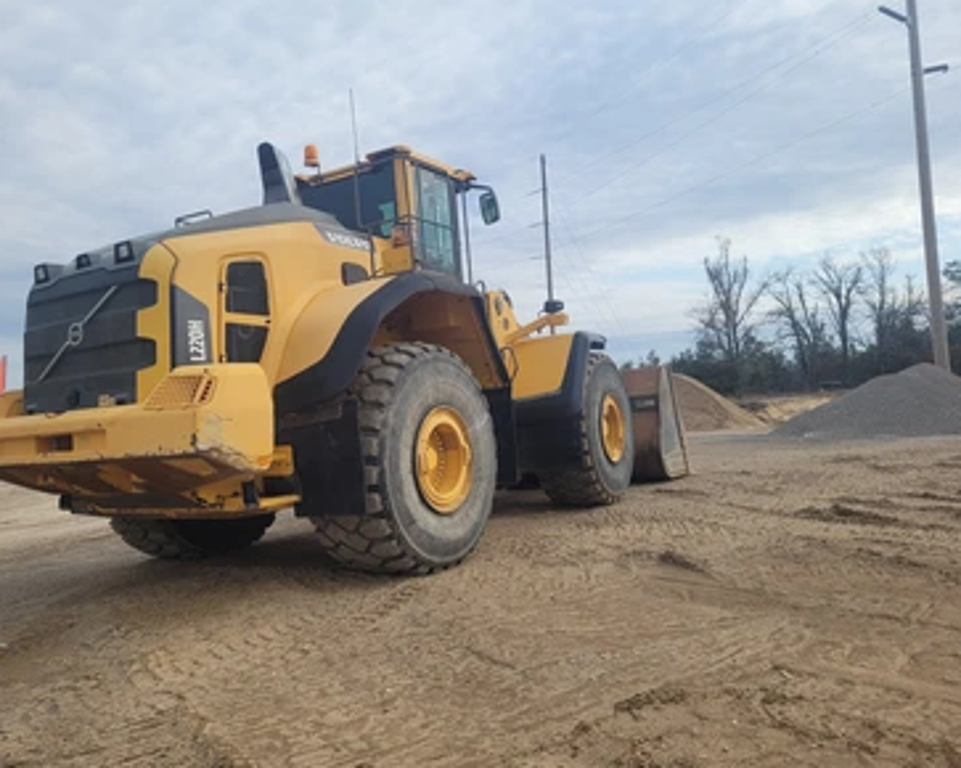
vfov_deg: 51.5
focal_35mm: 28
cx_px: 450
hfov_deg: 62.2
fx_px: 796
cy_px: 381
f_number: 1.8
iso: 40
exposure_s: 1/2240
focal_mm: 5.4
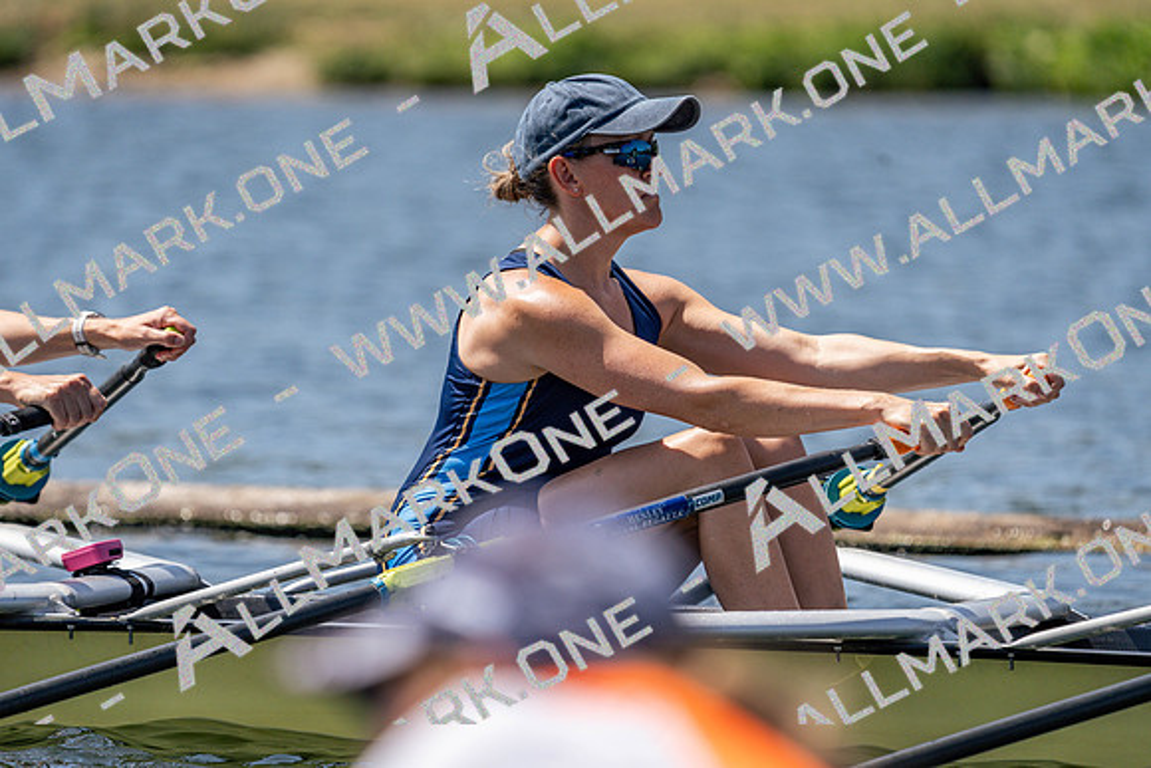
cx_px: 576
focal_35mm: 441
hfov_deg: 4.7
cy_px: 384
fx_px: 14102
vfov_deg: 3.1
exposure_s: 1/2000
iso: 250
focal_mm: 441
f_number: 6.3
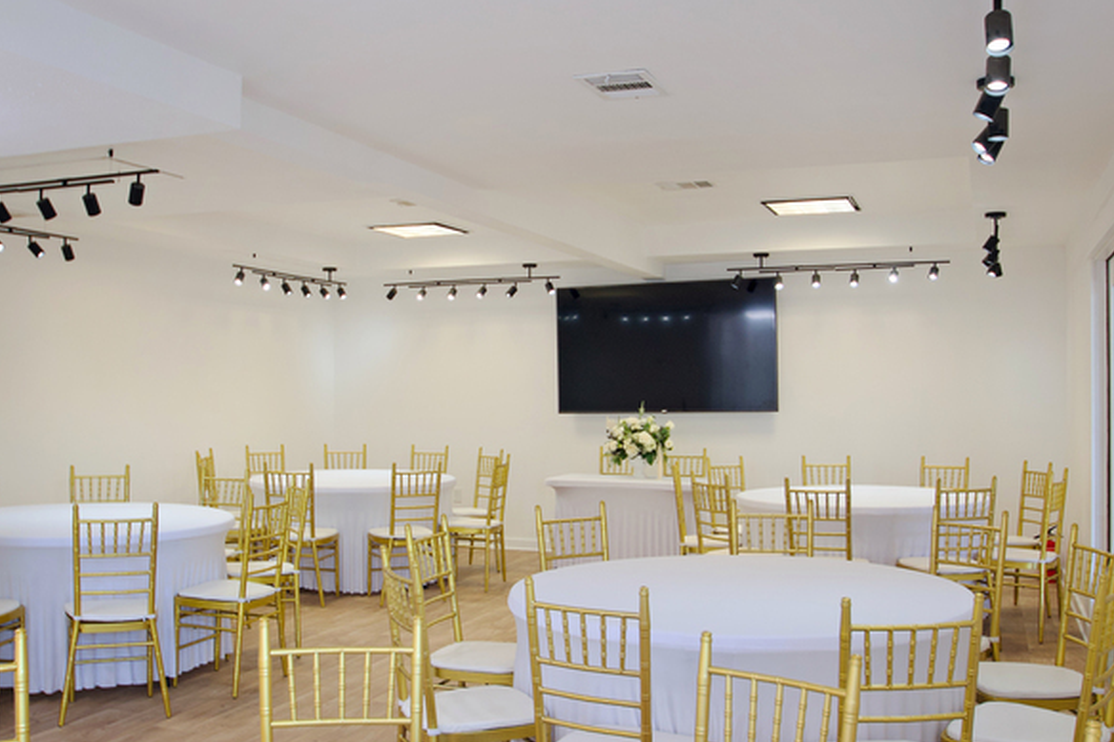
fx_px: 1145
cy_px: 378
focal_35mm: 37
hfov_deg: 51.9
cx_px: 546
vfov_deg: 35.9
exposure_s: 1/60
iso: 320
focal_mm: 24
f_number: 5.6
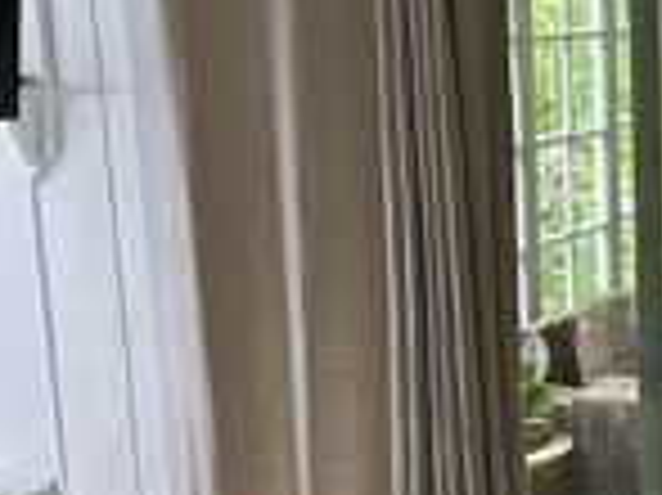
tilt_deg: -13.7
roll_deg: -1.0
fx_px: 1873
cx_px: 770
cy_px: 423
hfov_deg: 19.1
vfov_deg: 14.9
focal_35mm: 98
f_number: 1.78
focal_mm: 6.86
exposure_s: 1/60
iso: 320
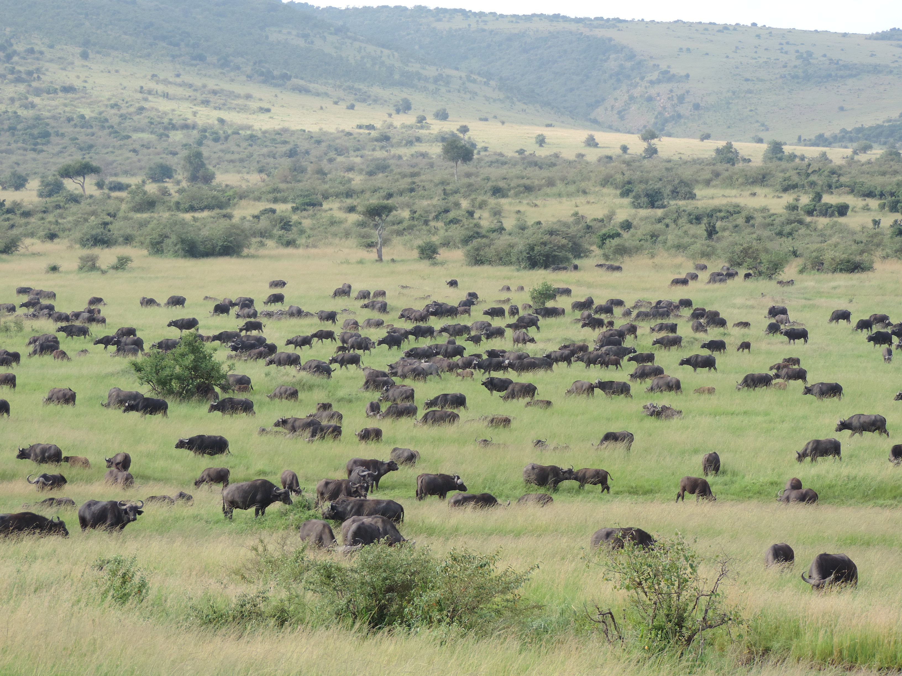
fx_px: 3518
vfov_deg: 11.0
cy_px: 338
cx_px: 451
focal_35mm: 135
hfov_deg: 14.6
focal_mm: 24
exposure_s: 1/125
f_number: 4.3
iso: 80
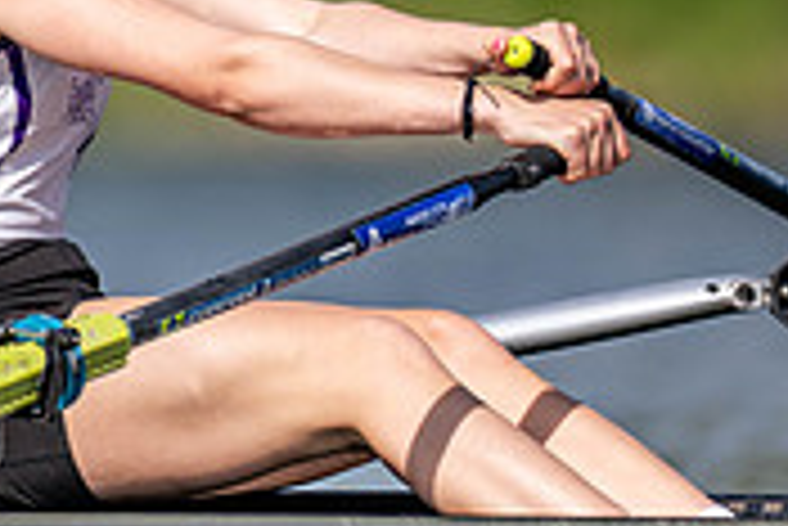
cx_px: 261
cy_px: 34
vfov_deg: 0.7
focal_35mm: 1987
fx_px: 43528
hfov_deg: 1.0
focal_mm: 600
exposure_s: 1/2500
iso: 220
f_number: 4
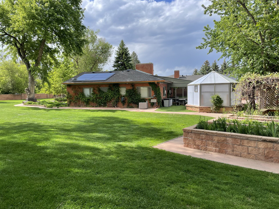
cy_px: 104
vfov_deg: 53.1
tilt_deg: -3.3
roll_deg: +1.8
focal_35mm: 26
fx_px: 210
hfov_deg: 67.3
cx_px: 140
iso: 32
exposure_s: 1/1916
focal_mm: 4.2
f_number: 1.6
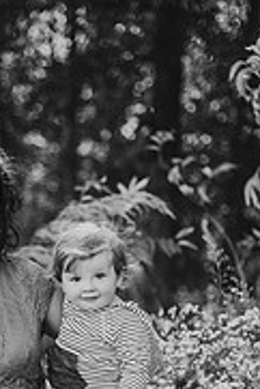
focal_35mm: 124
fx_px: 1341
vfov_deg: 16.3
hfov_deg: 11.0
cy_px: 348
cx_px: 21
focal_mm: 50
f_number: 1.8
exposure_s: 1/1600
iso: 200
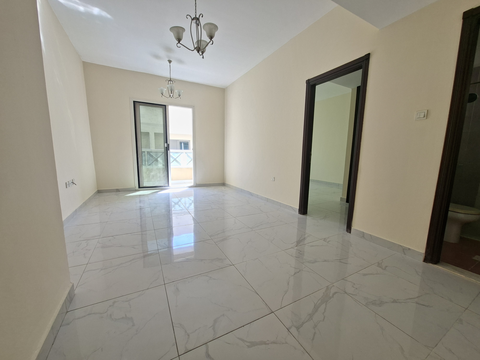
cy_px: 180
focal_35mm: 13
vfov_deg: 89.9
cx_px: 240
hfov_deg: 106.2
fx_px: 180
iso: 40
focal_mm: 1.74
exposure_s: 1/40
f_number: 2.2
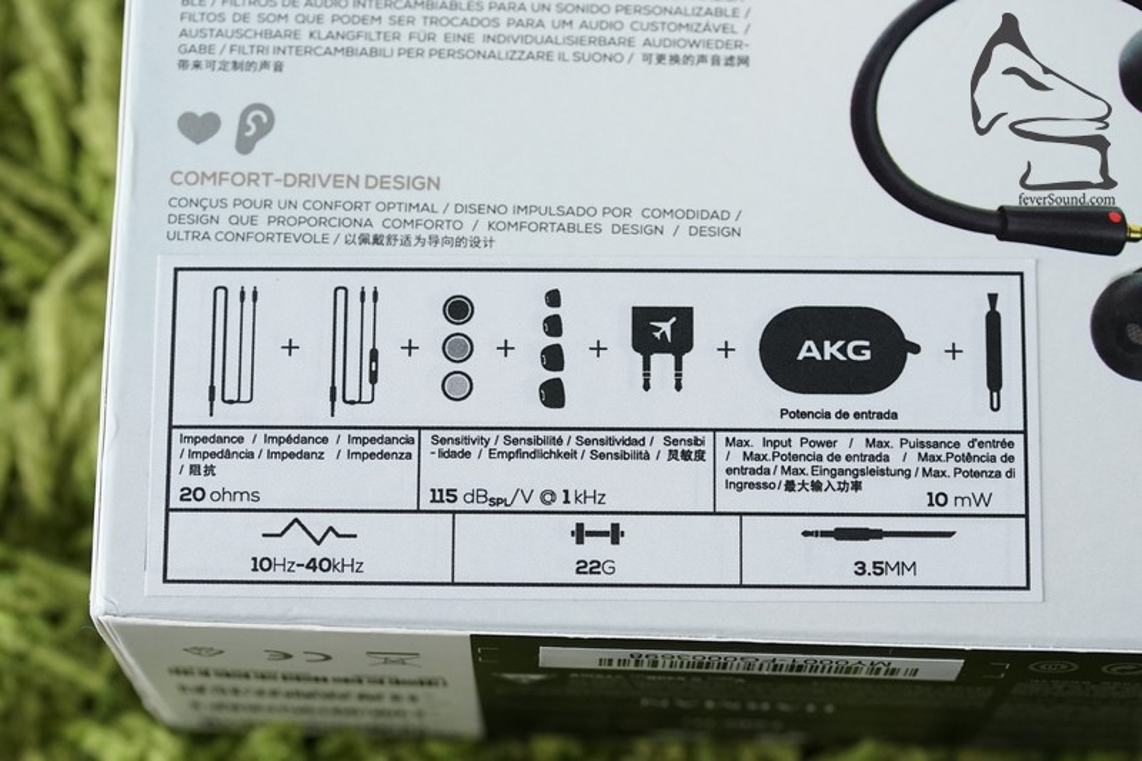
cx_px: 571
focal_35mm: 90
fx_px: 2854
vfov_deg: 15.2
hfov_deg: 22.6
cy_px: 380
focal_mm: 60
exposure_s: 1/60
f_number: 5.6
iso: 1000
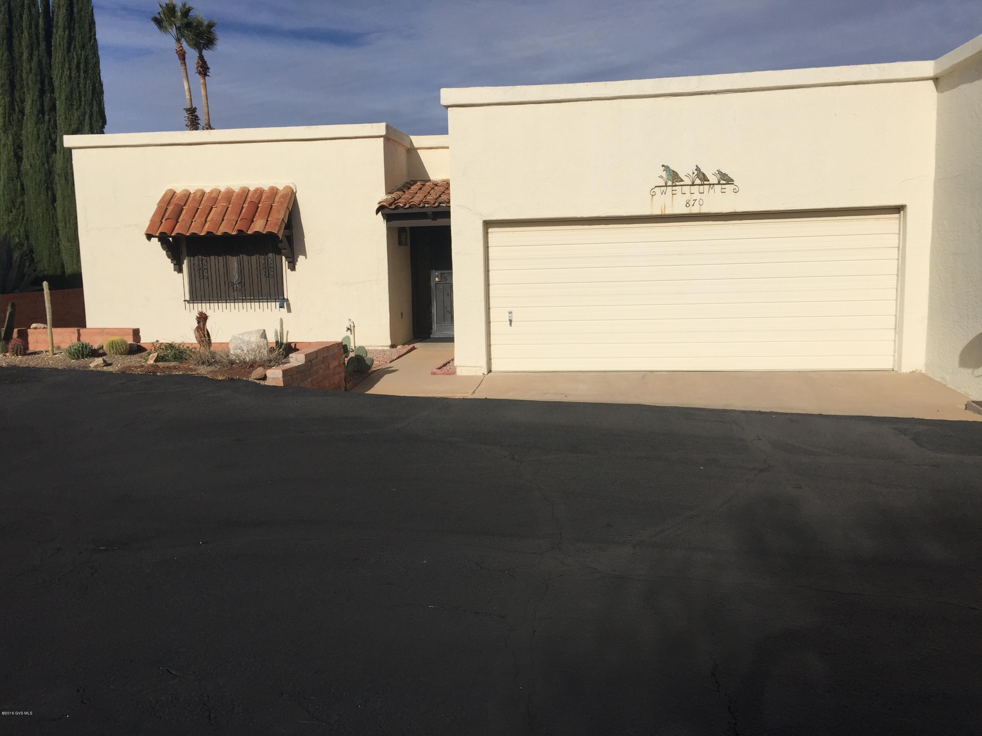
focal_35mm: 29
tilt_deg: -5.5
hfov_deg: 61.7
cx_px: 491
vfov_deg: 48.2
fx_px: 823
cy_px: 368
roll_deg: +1.2
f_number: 2.2
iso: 32
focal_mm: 4.15
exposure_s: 1/6623
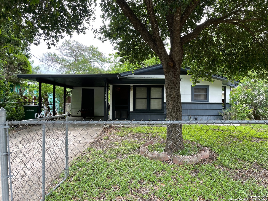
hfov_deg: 67.3
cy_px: 100
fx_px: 201
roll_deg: -0.6
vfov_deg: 53.1
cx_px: 134
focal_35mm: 26
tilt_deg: +1.5
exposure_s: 1/131
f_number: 1.6
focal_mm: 4.2
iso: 32
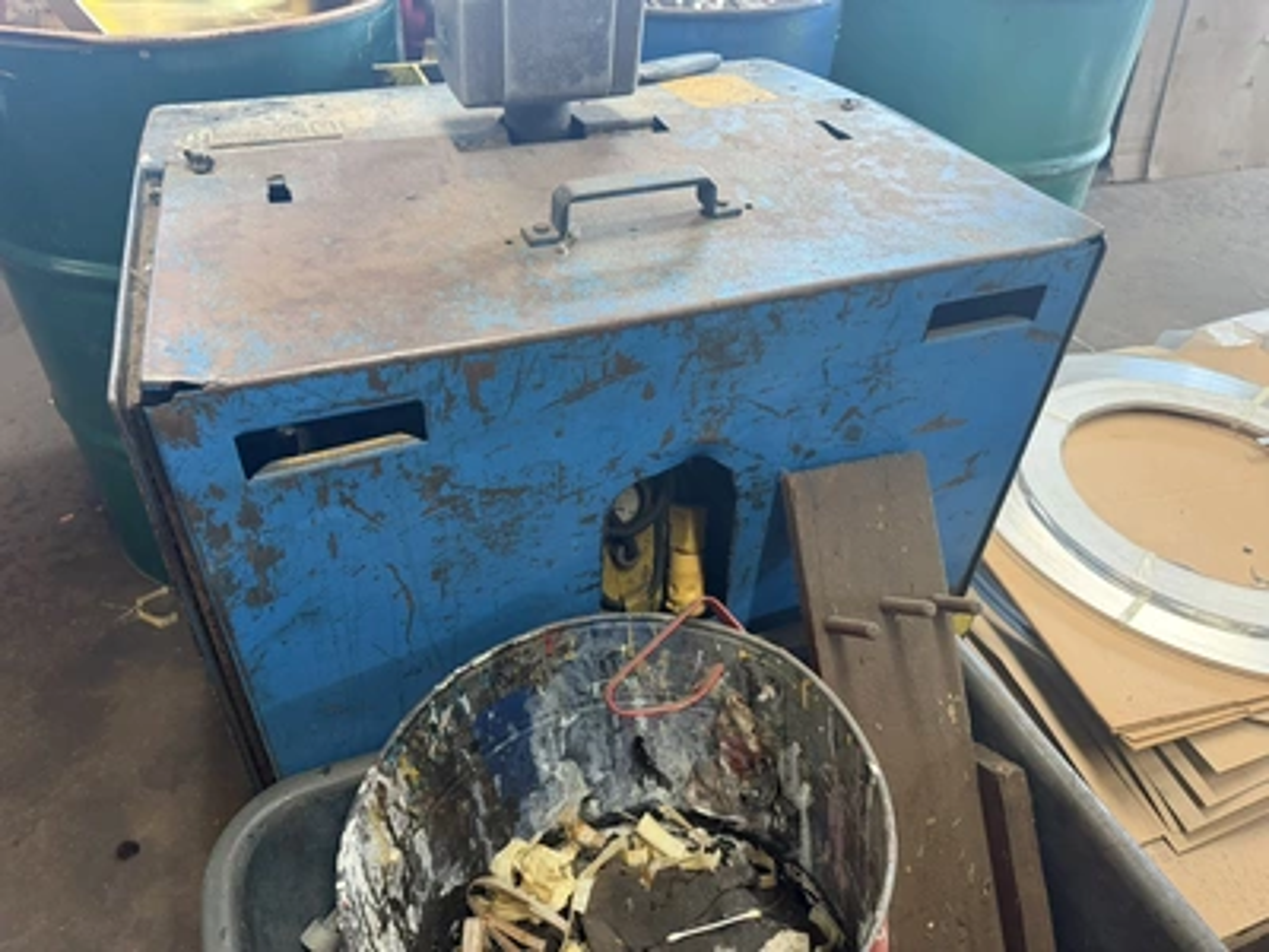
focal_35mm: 24
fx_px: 880
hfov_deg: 71.6
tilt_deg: -40.5
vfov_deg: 56.8
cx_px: 634
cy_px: 476
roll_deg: -3.5
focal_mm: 6.76
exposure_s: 1/60
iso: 320
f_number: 1.78
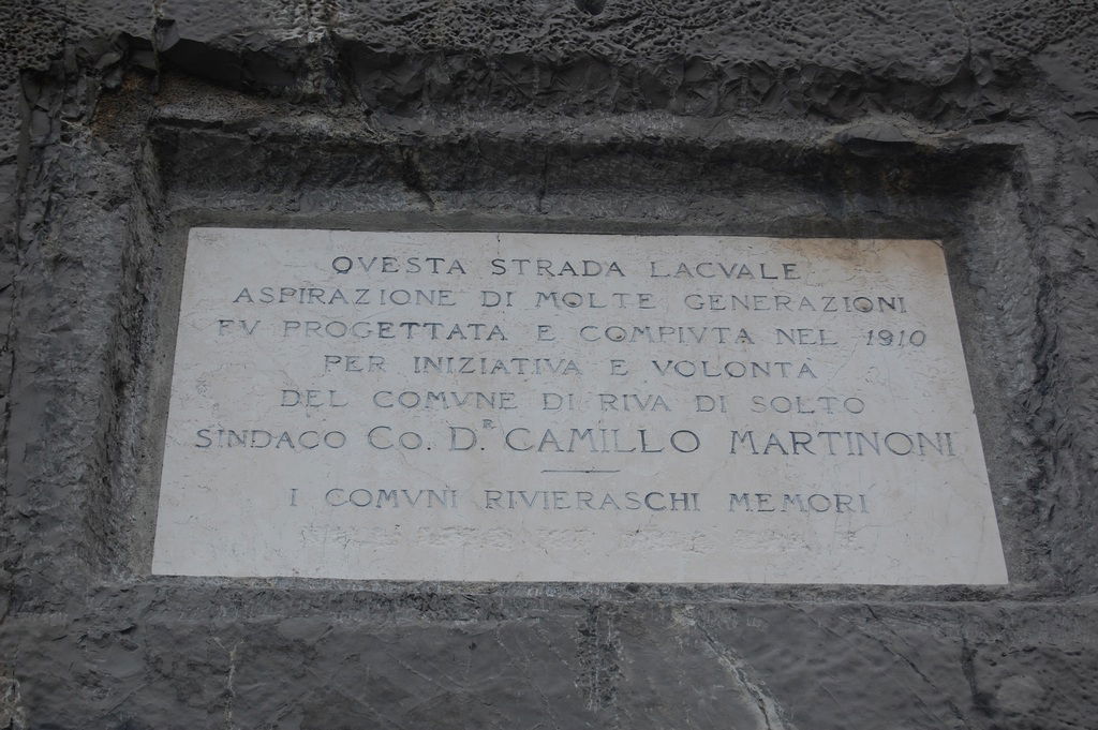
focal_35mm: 82
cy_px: 365
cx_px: 549
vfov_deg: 16.5
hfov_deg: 24.6
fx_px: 2514
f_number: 6.3
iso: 200
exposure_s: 1/160
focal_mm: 55
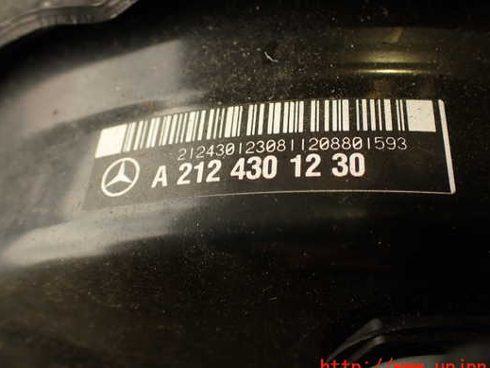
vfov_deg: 38.6
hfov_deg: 50.1
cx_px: 250
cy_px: 167
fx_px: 524
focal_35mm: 37
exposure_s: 1/60
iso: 125
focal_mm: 5.79
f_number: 2.4
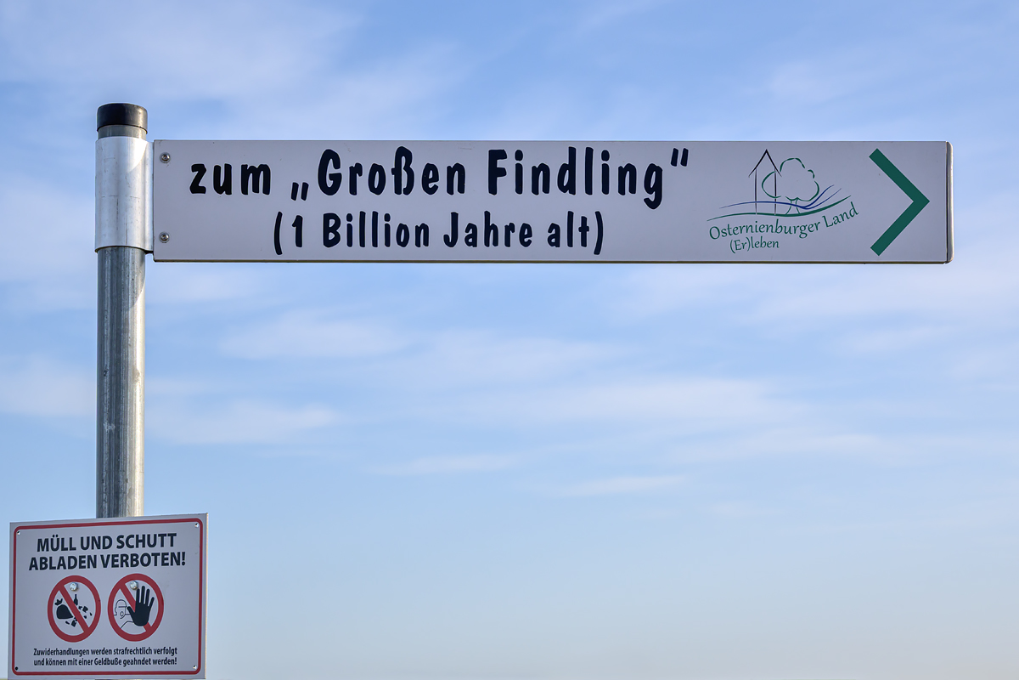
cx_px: 510
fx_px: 2038
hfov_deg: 28.1
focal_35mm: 72
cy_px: 340
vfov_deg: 18.9
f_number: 8
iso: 200
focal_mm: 48
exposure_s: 1/750
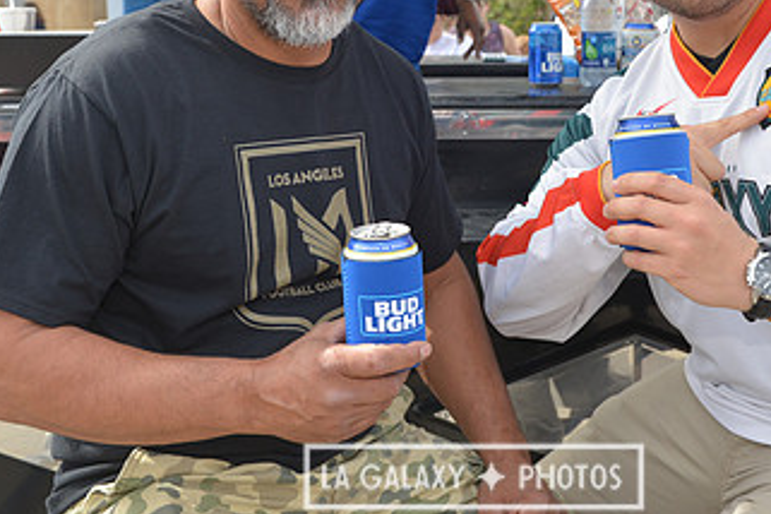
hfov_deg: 35.5
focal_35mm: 56
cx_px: 473
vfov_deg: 23.9
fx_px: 1199
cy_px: 116
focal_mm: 31
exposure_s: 1/400
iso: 200
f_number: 5.6
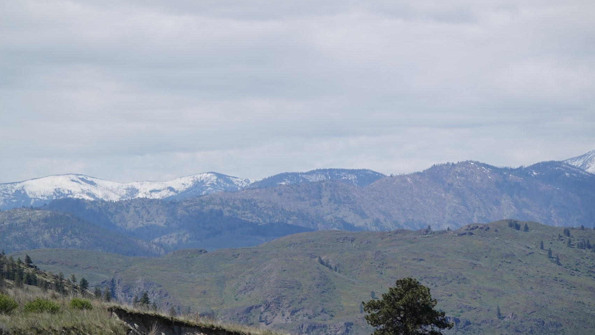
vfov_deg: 6.5
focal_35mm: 186
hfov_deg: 11.6
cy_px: 187
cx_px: 297
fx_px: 2934
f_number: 4
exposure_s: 1/1000
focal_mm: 64.84
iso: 100
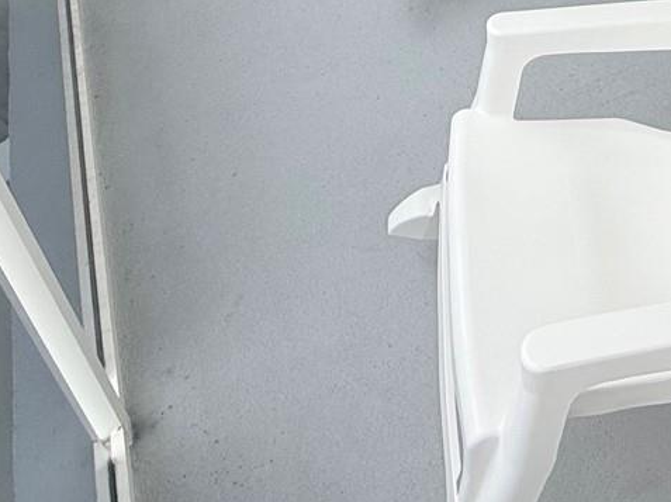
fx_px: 910
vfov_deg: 24.5
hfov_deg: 34.8
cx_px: 737
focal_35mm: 47
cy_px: -238
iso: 50
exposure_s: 1/411
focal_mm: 2.22
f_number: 2.2
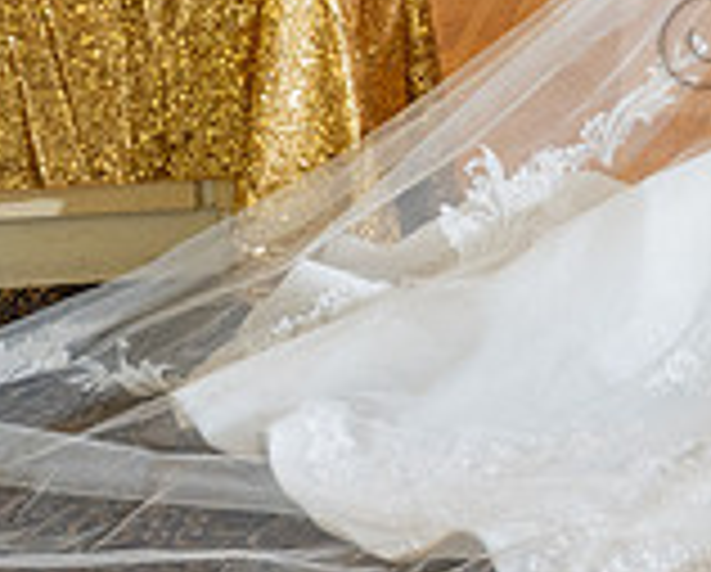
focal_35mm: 98
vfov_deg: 15.4
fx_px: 2066
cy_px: -10
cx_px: 1139
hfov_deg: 17.2
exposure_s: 1/125
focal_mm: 24
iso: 800
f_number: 4
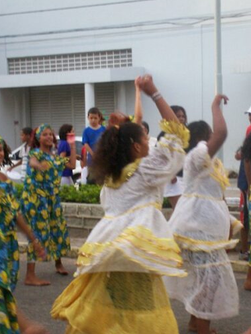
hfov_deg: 20.1
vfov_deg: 26.7
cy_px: 187
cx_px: 166
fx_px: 705
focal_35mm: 73
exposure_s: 1/96.1
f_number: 4.5
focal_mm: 5.9
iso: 100
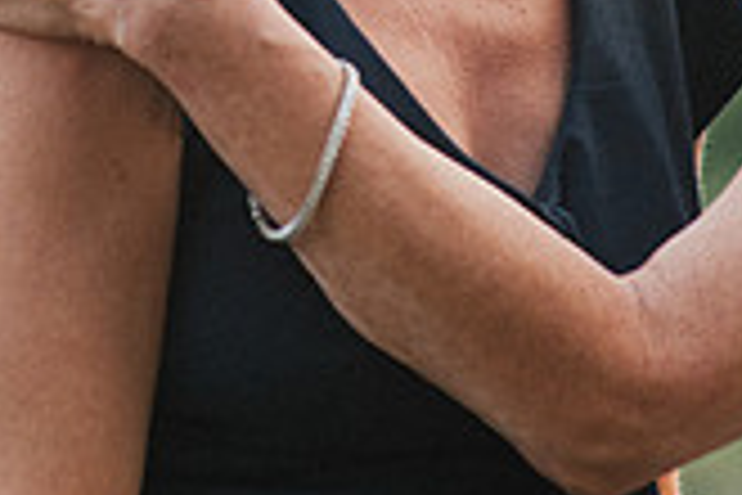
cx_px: 256
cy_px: -346
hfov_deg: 6.9
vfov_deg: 4.6
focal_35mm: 298
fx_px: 6142
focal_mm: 85
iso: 2000
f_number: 2.5
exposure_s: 1/640
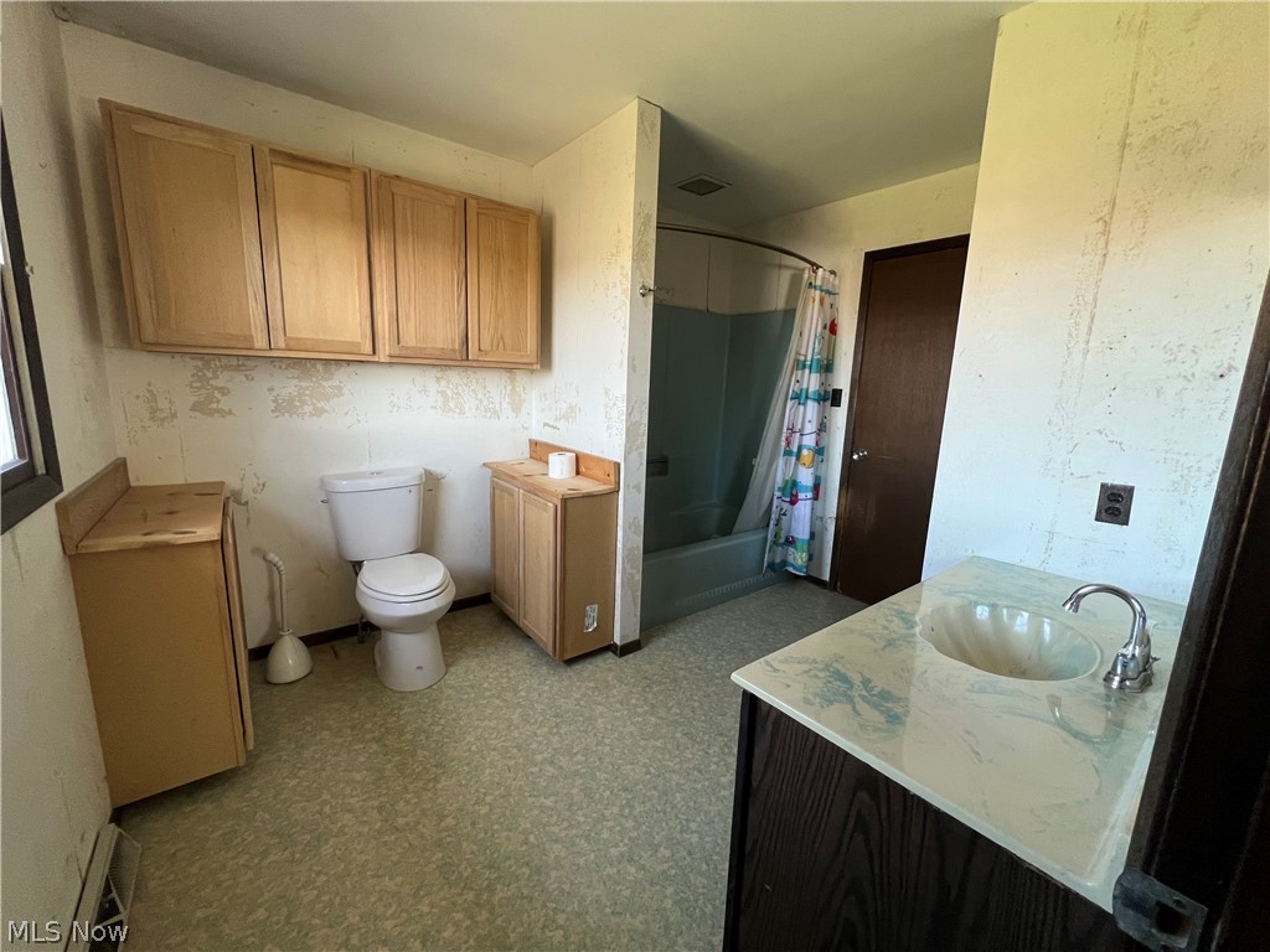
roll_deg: -2.1
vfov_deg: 89.9
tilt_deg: -10.7
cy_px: 476
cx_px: 635
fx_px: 477
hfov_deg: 106.2
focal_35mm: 13
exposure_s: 1/60
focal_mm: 1.57
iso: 250
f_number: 1.8
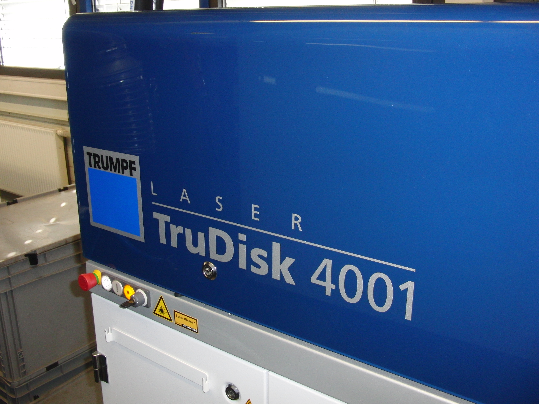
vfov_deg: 38.7
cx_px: 270
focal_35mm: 37
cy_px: 202
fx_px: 576
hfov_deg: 50.1
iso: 200
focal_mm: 6.42
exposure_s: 1/60
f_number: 3.6
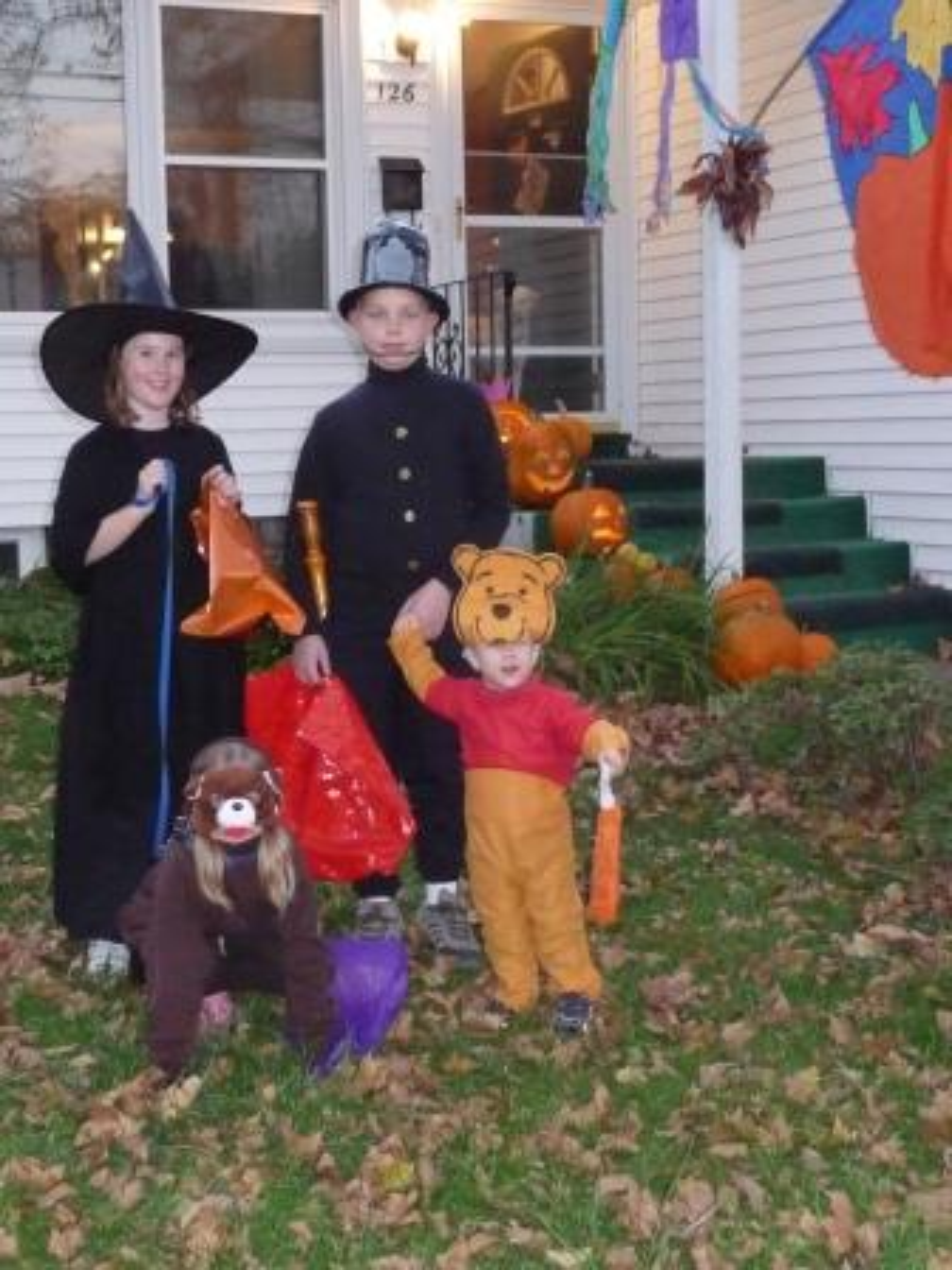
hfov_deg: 36.0
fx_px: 1467
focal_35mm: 40
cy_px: 635
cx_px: 476
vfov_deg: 46.8
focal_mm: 6.7
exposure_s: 1/30
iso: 800
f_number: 3.9
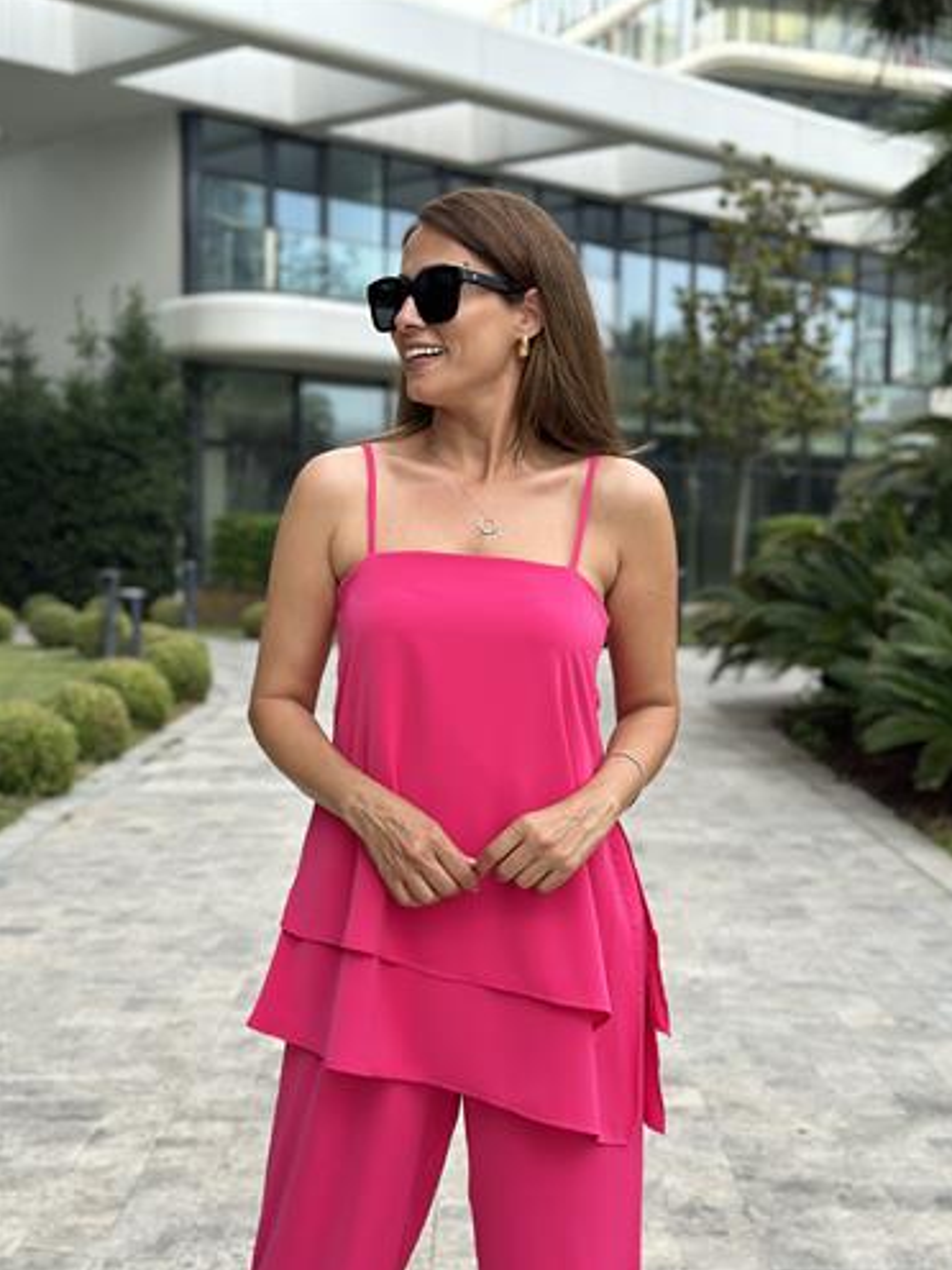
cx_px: 479
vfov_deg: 38.9
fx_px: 1797
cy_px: 635
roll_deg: -1.0
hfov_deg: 29.7
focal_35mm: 49
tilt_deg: -3.2
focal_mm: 6.86
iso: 80
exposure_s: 1/350
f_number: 1.78
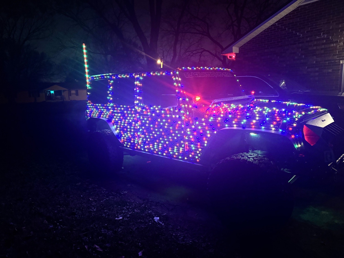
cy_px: 129
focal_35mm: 24
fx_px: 239
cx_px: 172
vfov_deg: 56.8
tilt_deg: -9.3
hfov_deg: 71.6
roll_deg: +2.1
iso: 800
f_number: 1.78
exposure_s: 1/41
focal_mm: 6.76
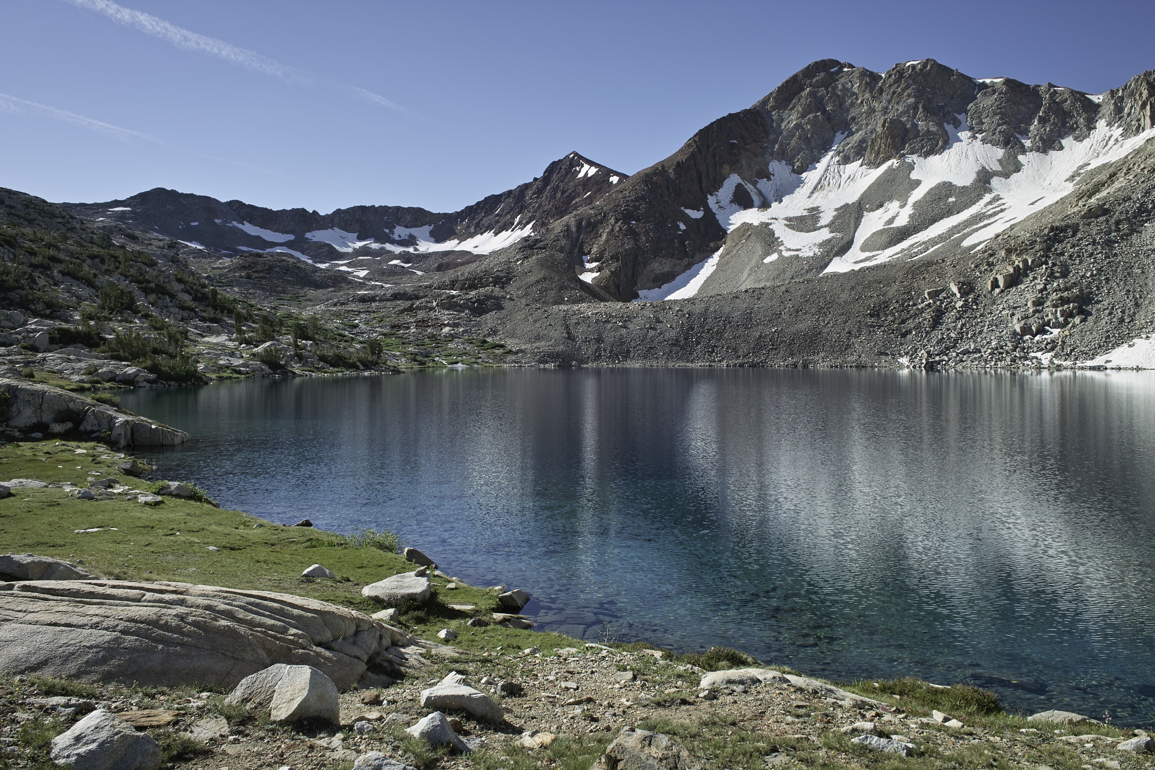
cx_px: 578
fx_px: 898
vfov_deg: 46.4
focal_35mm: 28
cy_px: 385
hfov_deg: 65.5
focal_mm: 16.6
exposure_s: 1/160
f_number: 7.1
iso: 100
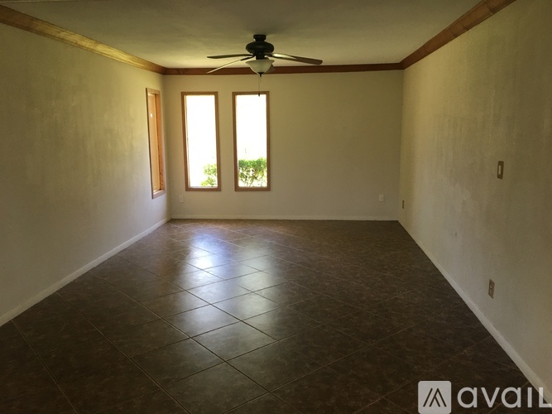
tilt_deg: -7.9
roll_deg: +1.4
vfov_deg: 48.2
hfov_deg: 61.7
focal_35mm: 29
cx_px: 276
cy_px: 207
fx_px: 462
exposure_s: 1/30
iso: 40
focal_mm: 4.15
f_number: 2.2
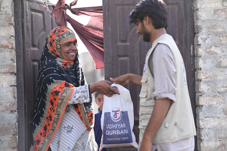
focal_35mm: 85
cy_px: 76
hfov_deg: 23.9
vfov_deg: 16.0
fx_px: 536
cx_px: 114
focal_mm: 85
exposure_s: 1/500
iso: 125
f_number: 2.2
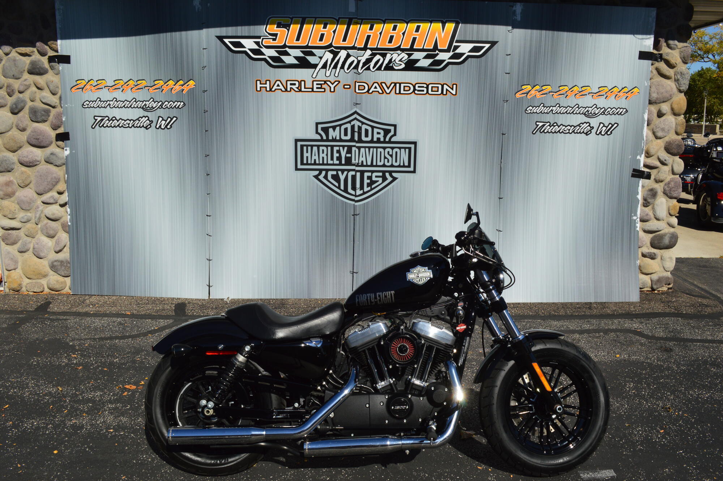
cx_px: 362
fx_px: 602
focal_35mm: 30
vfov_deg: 43.5
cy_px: 240
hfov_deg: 62.0
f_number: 11
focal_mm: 20
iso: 250
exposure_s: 1/500
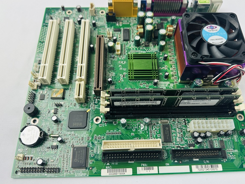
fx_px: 198
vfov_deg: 49.7
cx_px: 133
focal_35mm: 28
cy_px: 84
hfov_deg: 63.3
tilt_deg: -63.6
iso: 100
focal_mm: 6.86
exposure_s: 1/120
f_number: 1.78
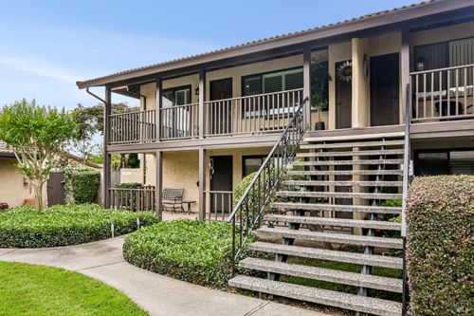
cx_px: 237
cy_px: 158
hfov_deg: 76.1
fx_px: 303
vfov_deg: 55.1
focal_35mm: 23
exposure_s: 1/800
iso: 1600
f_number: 11
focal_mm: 23
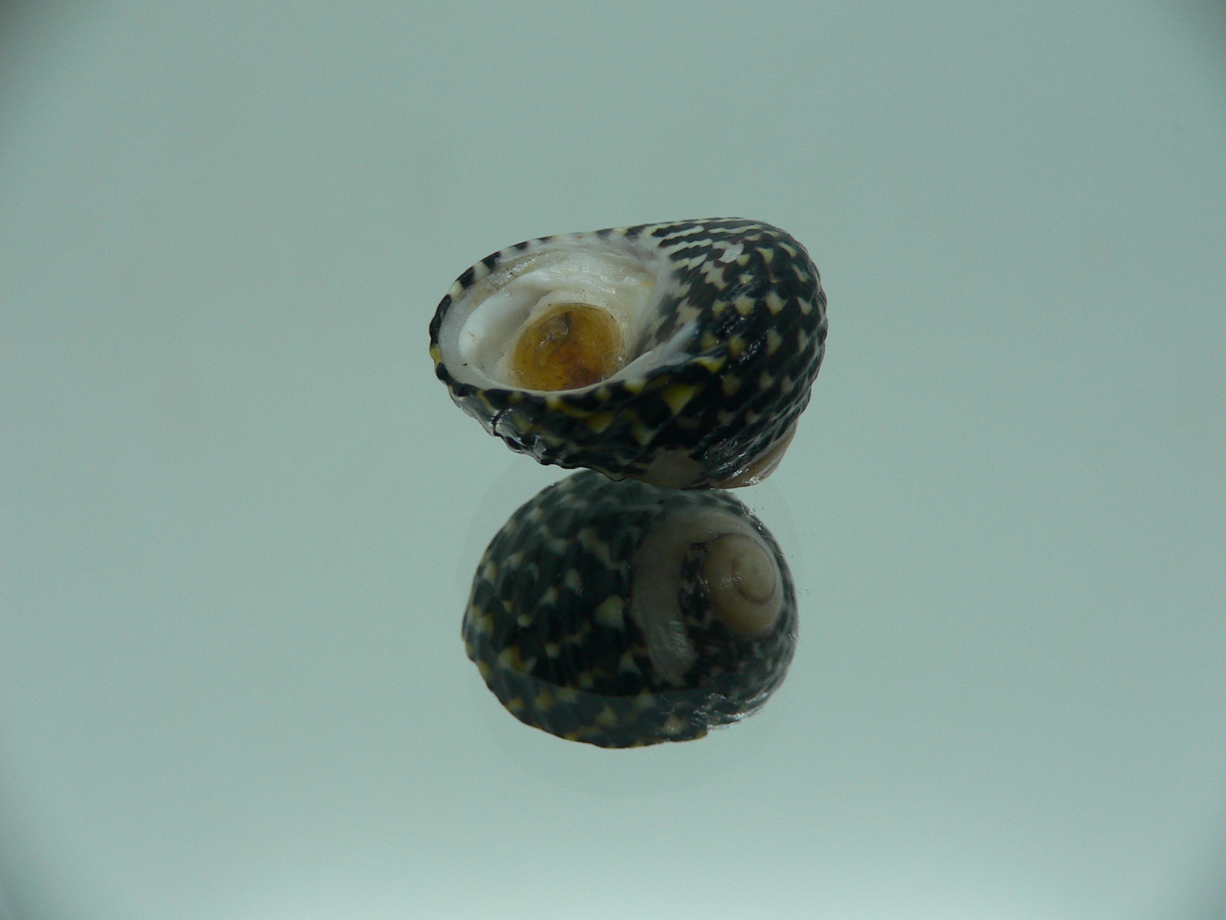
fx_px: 1240
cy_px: 460
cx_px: 613
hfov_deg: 52.6
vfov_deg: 40.7
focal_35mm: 35
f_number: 2.8
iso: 80
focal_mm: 4.6
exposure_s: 1/60
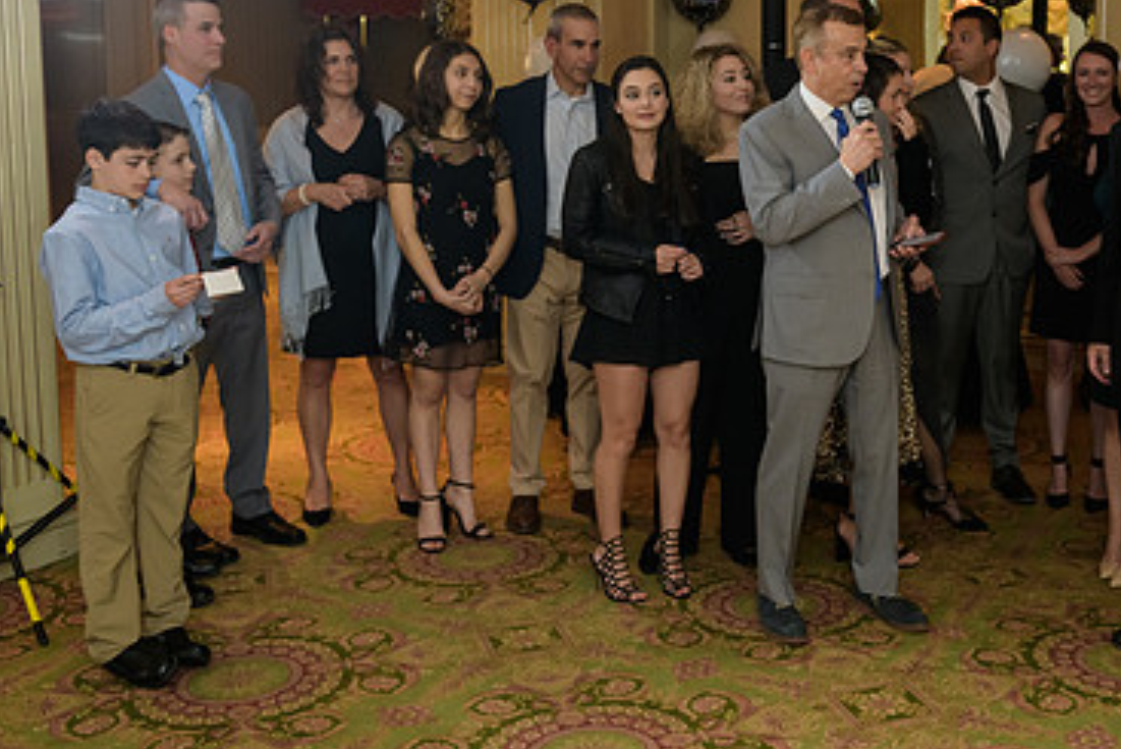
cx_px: 831
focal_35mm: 49
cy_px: 246
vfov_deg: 27.4
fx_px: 1526
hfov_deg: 39.3
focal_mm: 31
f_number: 3.2
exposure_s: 1/125
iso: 1000
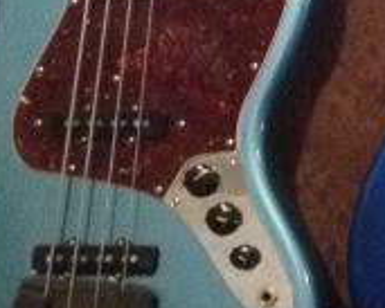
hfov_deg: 8.5
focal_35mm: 204
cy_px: -279
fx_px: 2326
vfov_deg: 7.3
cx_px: 979
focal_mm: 4.3
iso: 640
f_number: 2.4
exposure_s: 1/15
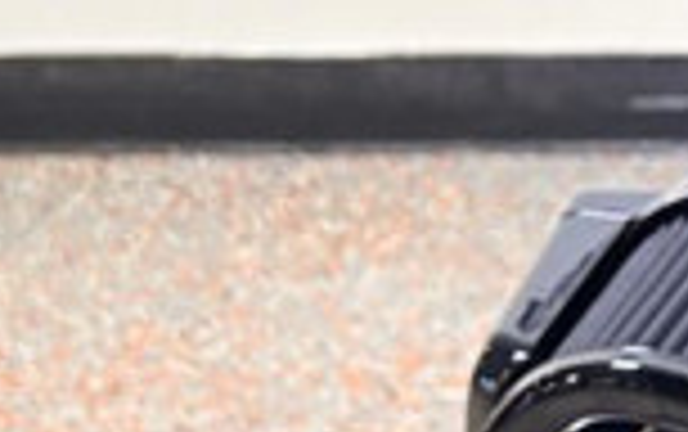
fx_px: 3604
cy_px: -414
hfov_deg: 9.4
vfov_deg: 6.7
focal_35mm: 192
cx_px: 1787
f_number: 1.6
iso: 50
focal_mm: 5.96
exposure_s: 1/120
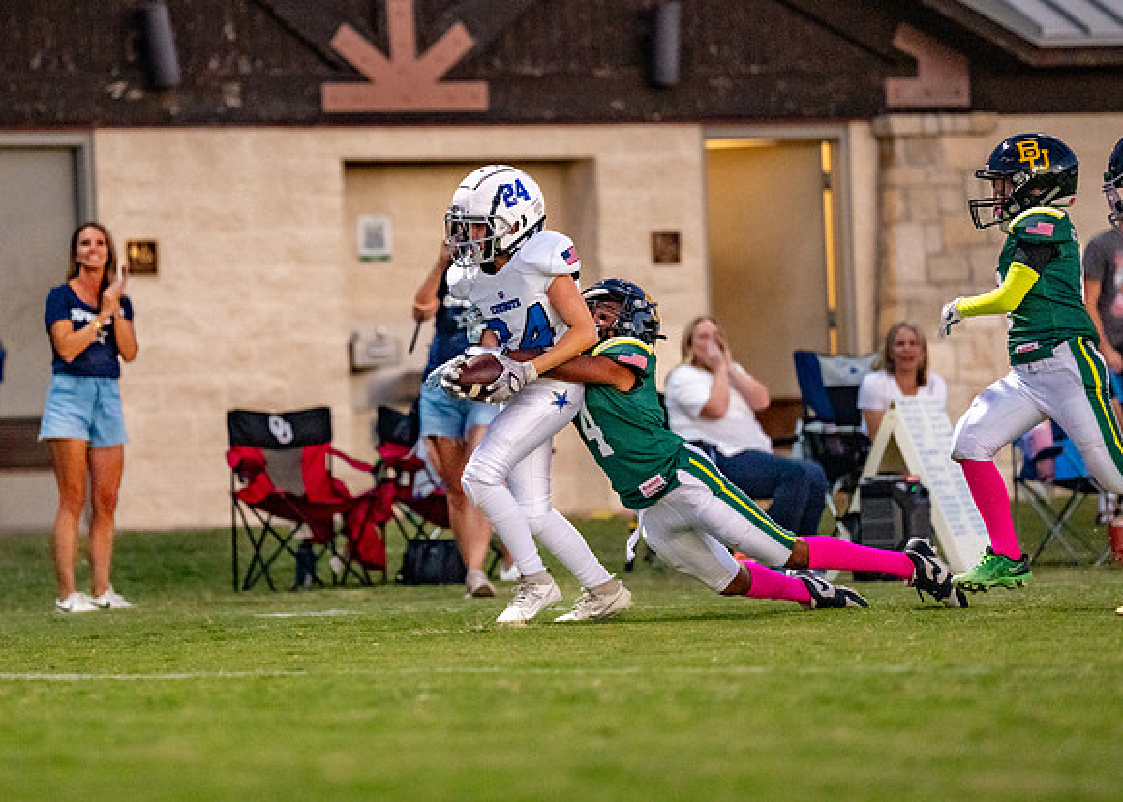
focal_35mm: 281
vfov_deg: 5.1
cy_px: 327
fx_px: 8970
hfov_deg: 7.2
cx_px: 422
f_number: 2.8
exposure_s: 1/1250
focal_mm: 200
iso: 4000
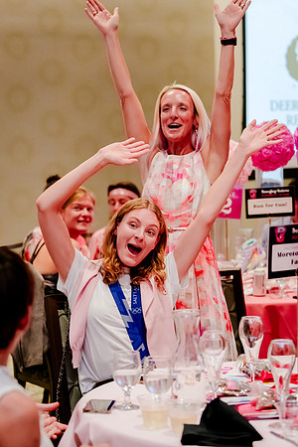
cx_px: 111
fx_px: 1304
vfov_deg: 19.5
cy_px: 224
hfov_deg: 13.0
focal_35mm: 105
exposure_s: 1/250
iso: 4000
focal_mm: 70
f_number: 2.8
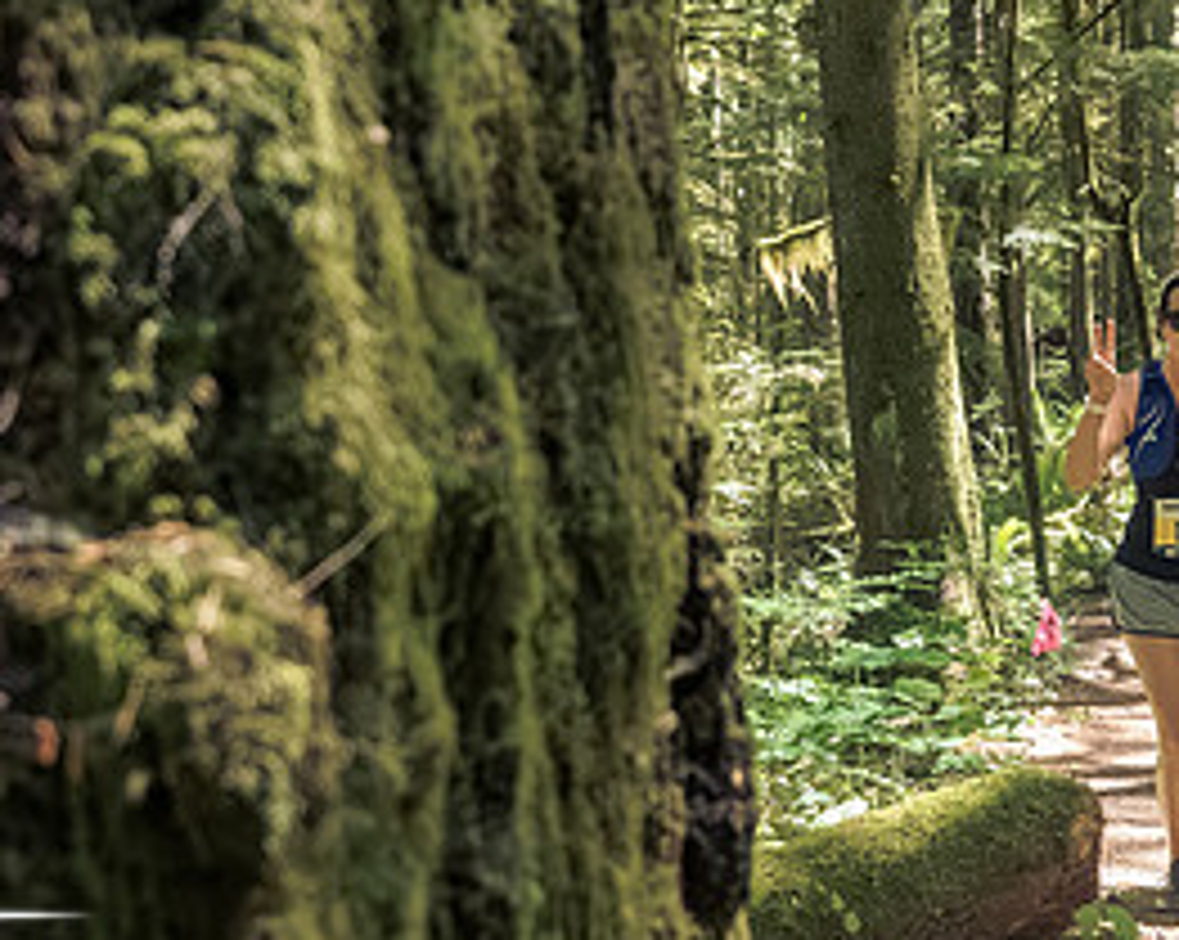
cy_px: 421
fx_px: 2998
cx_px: 981
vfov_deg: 17.8
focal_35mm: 86
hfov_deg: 21.9
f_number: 2.8
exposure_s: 1/1000
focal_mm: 19
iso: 4000
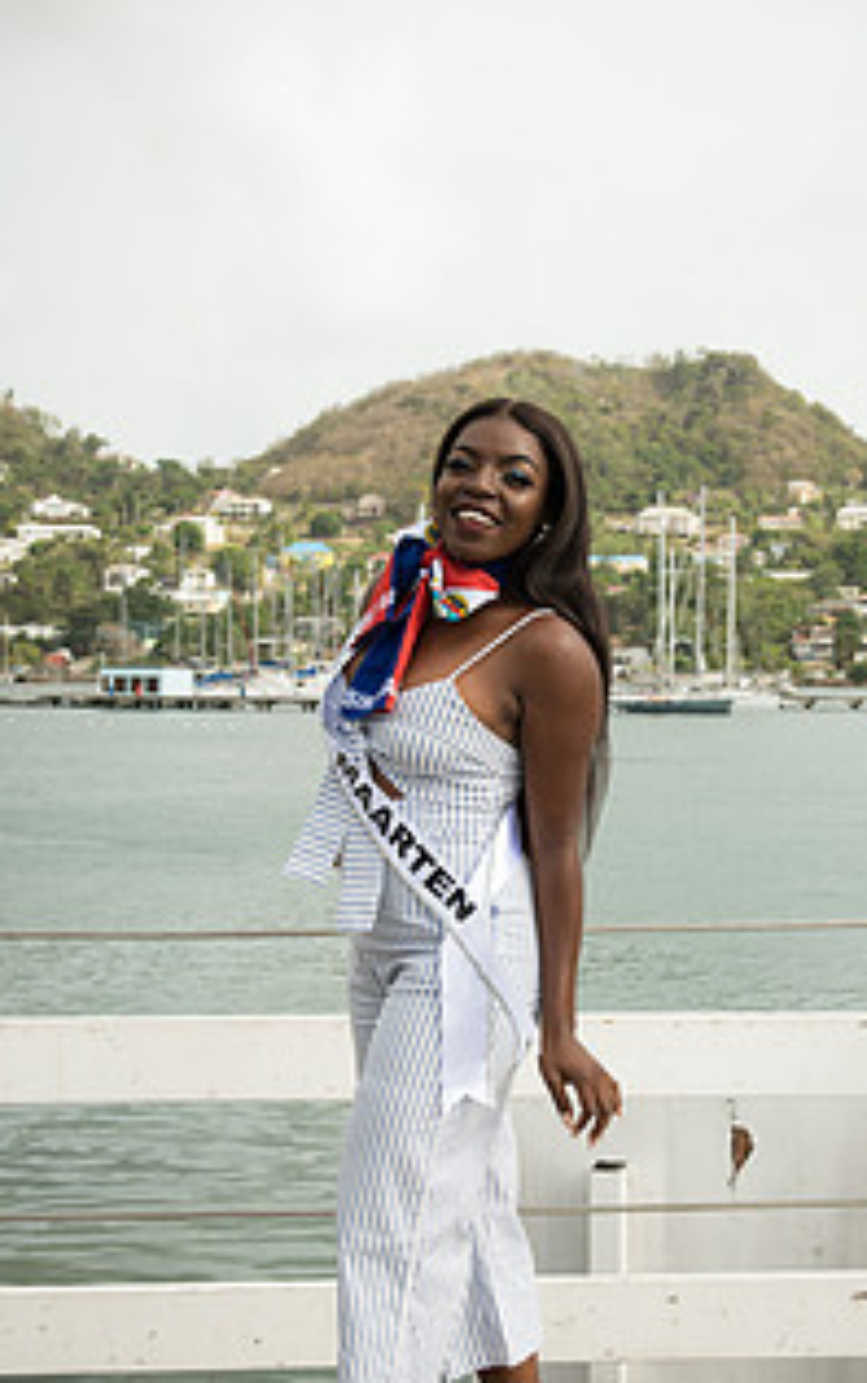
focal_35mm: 58
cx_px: 504
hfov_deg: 22.4
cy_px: 805
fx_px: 2189
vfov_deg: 35.0
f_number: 7.1
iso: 100
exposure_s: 1/125
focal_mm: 40
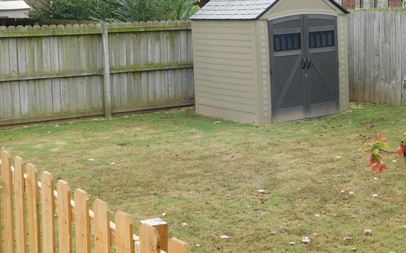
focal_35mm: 69
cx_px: 237
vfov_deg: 18.8
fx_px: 763
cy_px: 82
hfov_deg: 29.7
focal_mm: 8
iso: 400
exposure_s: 1/1000
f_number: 3.7
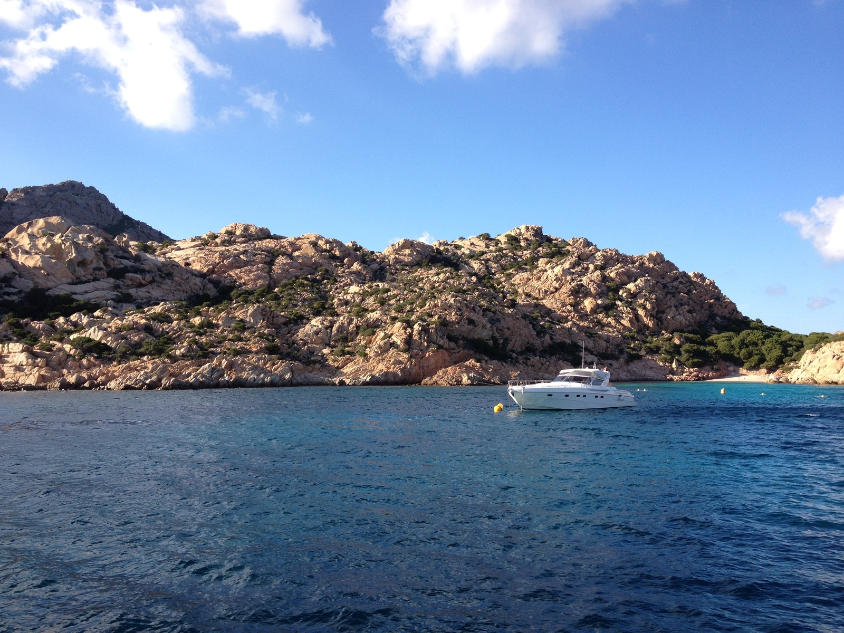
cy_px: 316
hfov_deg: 52.6
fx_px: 853
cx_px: 422
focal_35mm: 35
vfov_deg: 40.7
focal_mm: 4.28
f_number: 2.4
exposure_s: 1/836
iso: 64
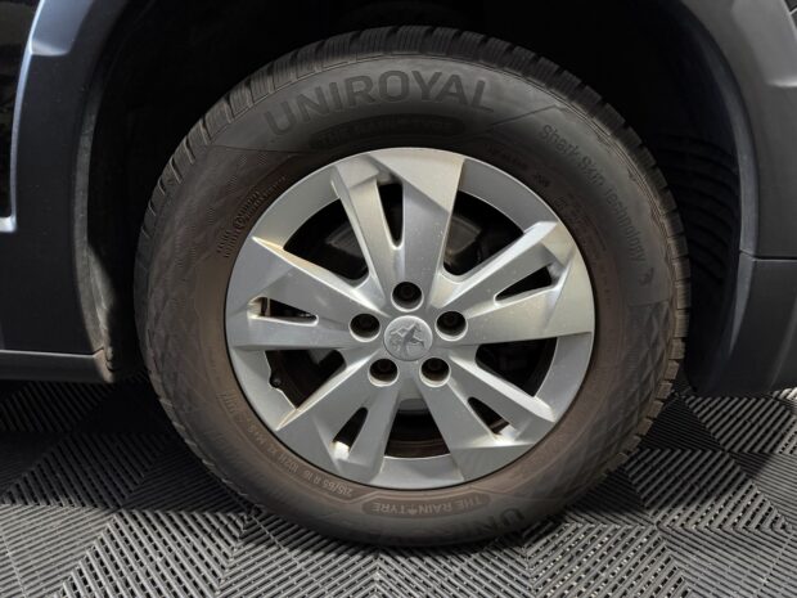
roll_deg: -0.6
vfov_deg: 56.8
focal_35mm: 24
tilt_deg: -19.4
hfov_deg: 71.6
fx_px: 553
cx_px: 398
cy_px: 299
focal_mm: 6.76
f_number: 1.78
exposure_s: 1/33
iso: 800
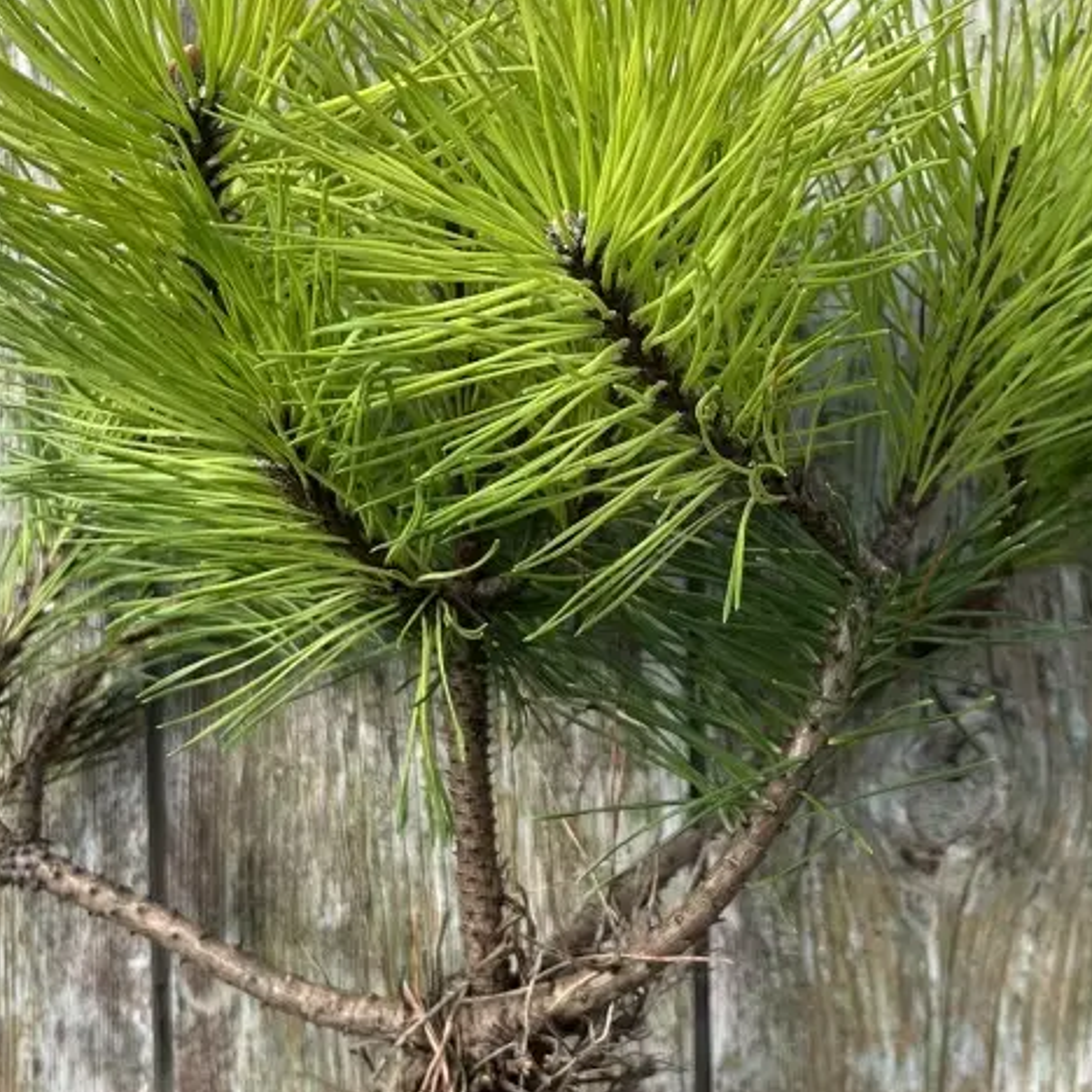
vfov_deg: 31.9
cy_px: 362
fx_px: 1892
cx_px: 623
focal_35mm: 53
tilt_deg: -3.0
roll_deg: -1.5
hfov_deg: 32.2
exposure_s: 1/216
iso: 40
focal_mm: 5.1
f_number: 1.6
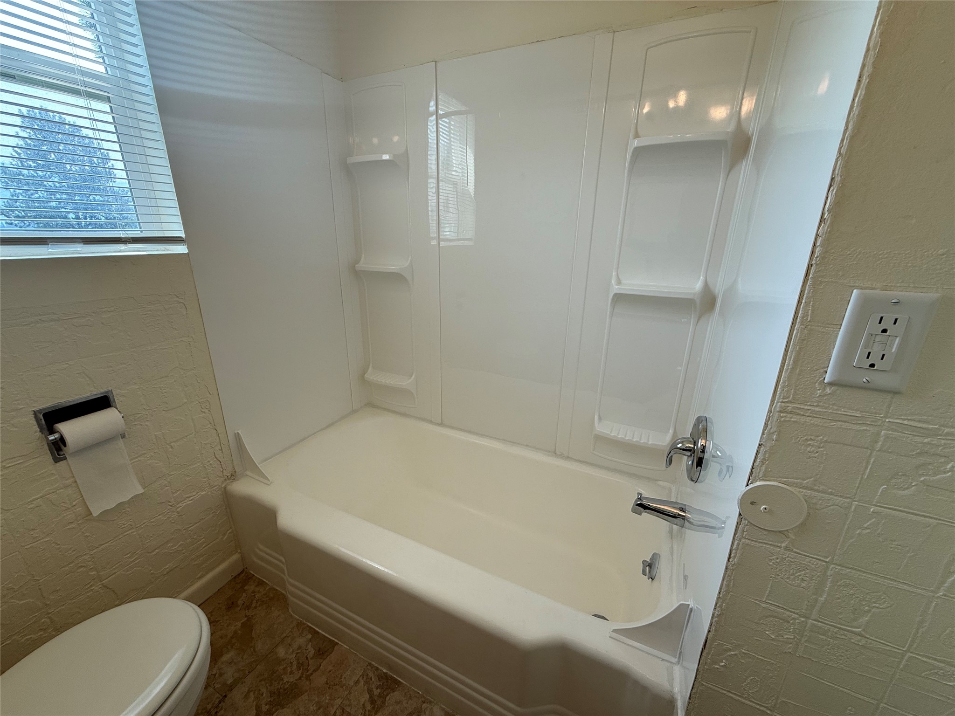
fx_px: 386
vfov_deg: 85.7
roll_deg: -0.1
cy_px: 358
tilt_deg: -18.5
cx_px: 478
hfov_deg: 102.1
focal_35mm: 14
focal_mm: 2.22
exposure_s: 1/99
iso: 50
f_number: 2.2
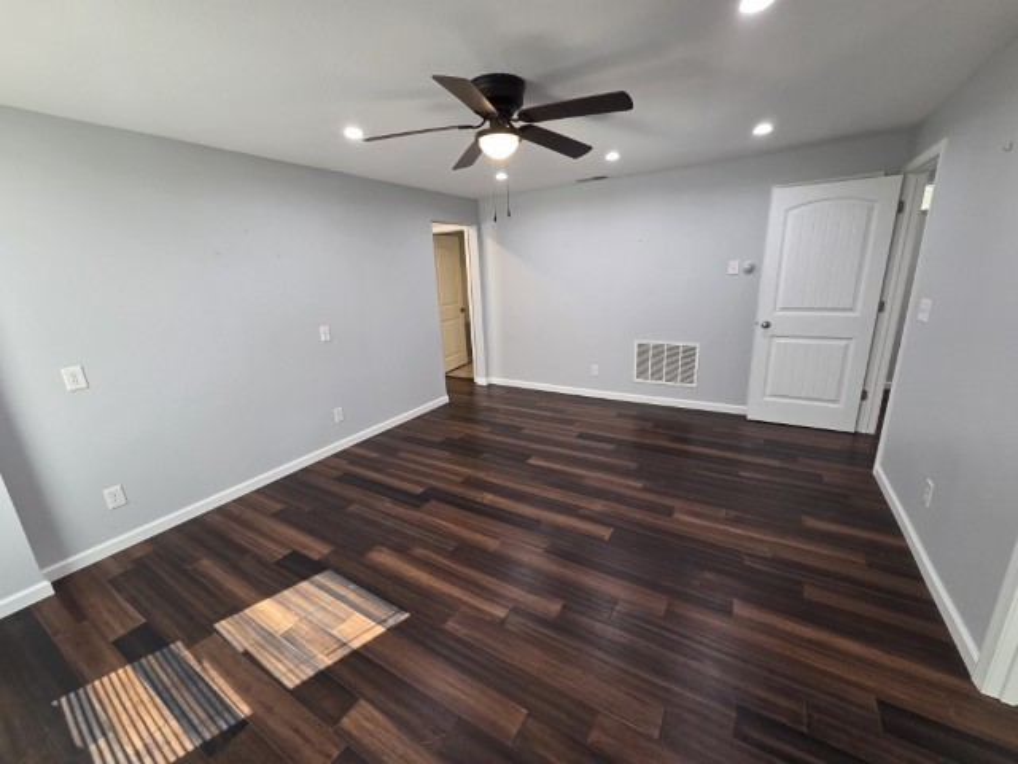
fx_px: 382
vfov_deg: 89.9
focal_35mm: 13
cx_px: 509
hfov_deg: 106.2
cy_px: 382
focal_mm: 2.2
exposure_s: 1/60
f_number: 2.2
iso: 160
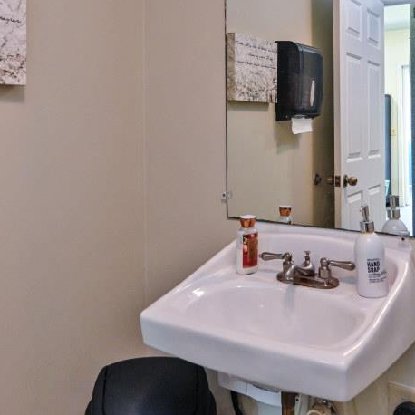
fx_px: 529
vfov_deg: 42.0
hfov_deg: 42.8
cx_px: 220
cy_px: 123
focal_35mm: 39
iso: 1250
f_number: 4
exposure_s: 1/60
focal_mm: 14
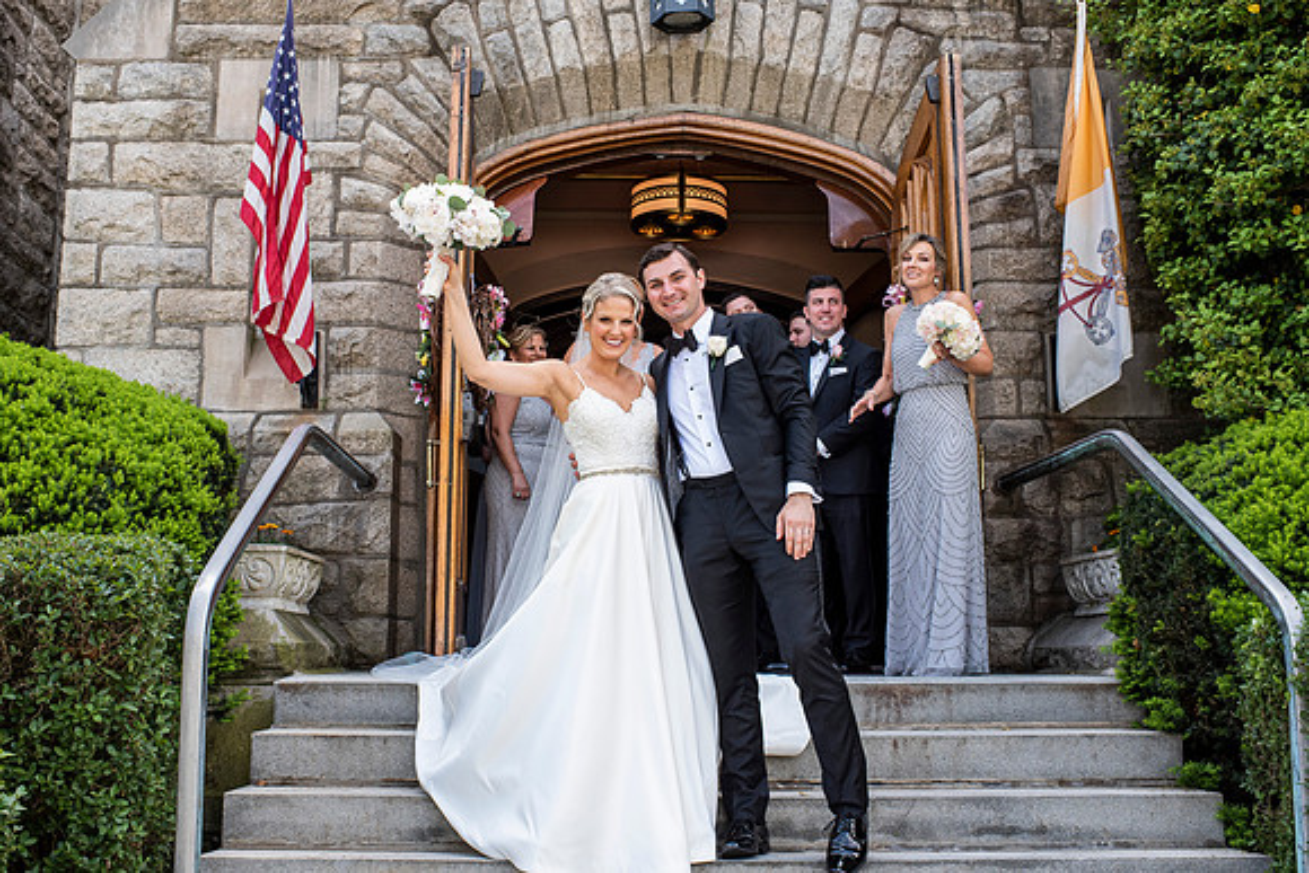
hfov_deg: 50.4
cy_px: 434
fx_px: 1391
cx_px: 620
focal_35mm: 38
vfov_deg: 34.9
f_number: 6.3
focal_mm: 35
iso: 640
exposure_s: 1/500
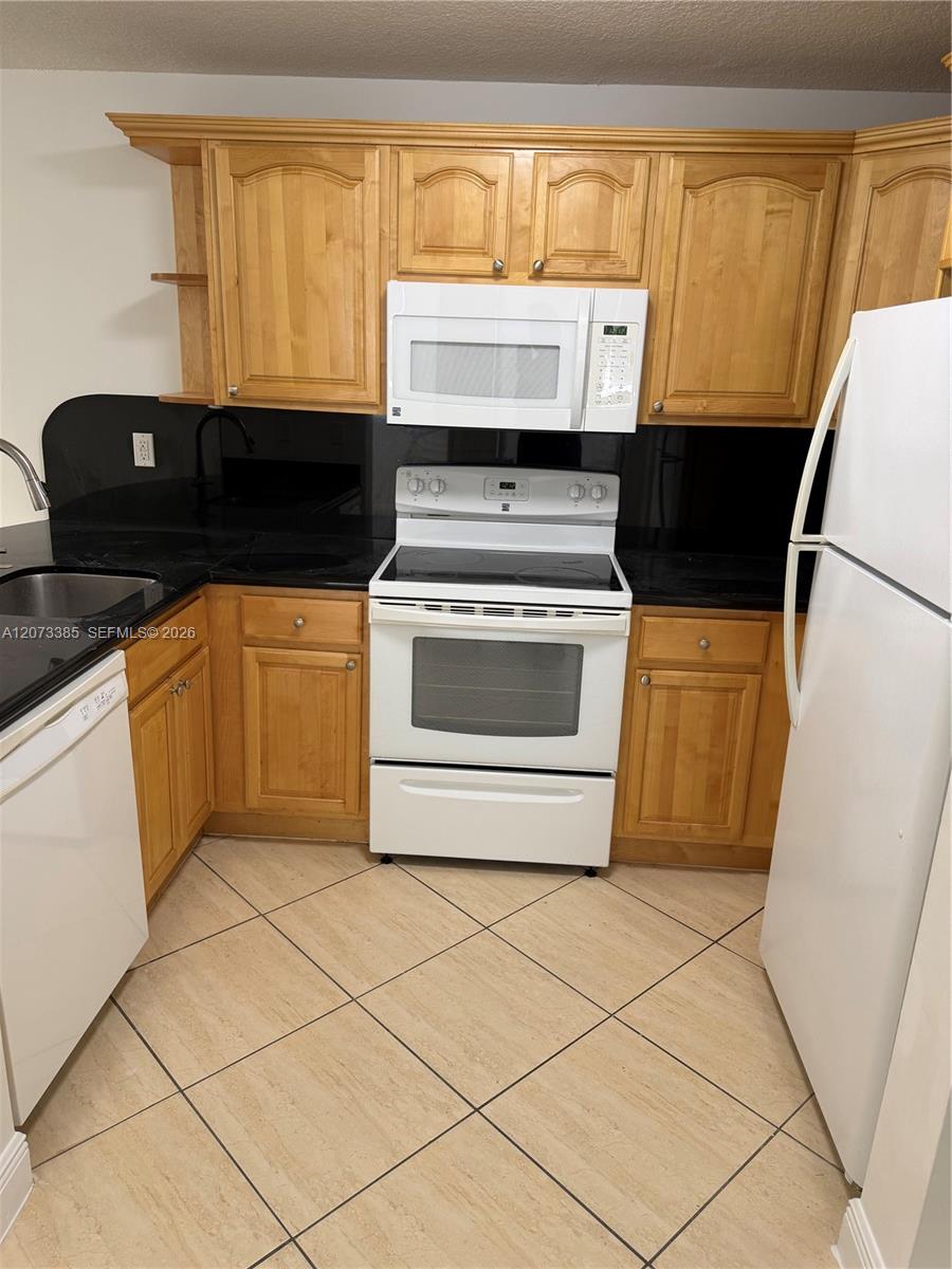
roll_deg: -1.9
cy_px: 634
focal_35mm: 24
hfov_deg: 56.8
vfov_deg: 71.6
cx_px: 476
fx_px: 880
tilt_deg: -16.4
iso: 125
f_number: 1.78
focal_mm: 6.76
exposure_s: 1/60
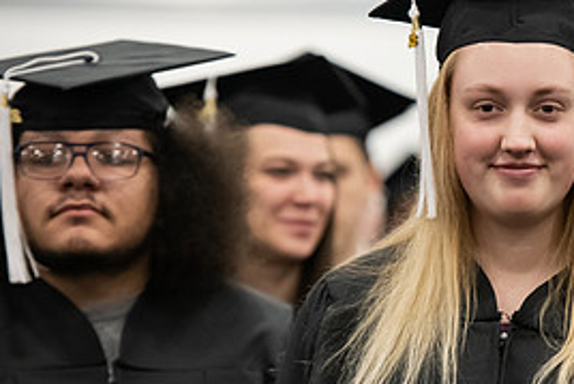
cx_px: 580
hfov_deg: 5.6
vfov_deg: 3.7
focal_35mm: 368
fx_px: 5870
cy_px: 289
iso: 3200
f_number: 3.2
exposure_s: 1/200
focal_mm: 170
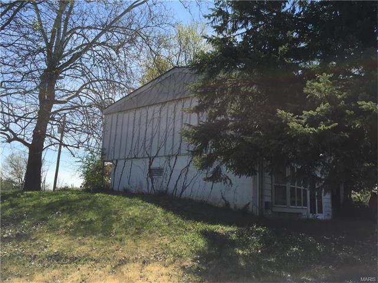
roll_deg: -3.9
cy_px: 142
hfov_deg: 61.7
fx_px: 317
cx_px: 189
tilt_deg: +13.2
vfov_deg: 48.2
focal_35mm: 29
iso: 32
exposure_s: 1/1721
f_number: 2.2
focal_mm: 4.15
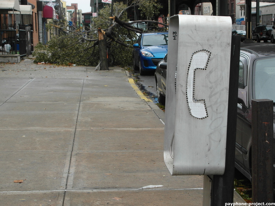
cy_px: 103
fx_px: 620
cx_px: 138
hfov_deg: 25.0
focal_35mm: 78
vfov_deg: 18.9
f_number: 4.2
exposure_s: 1/90
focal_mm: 13.9
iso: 100
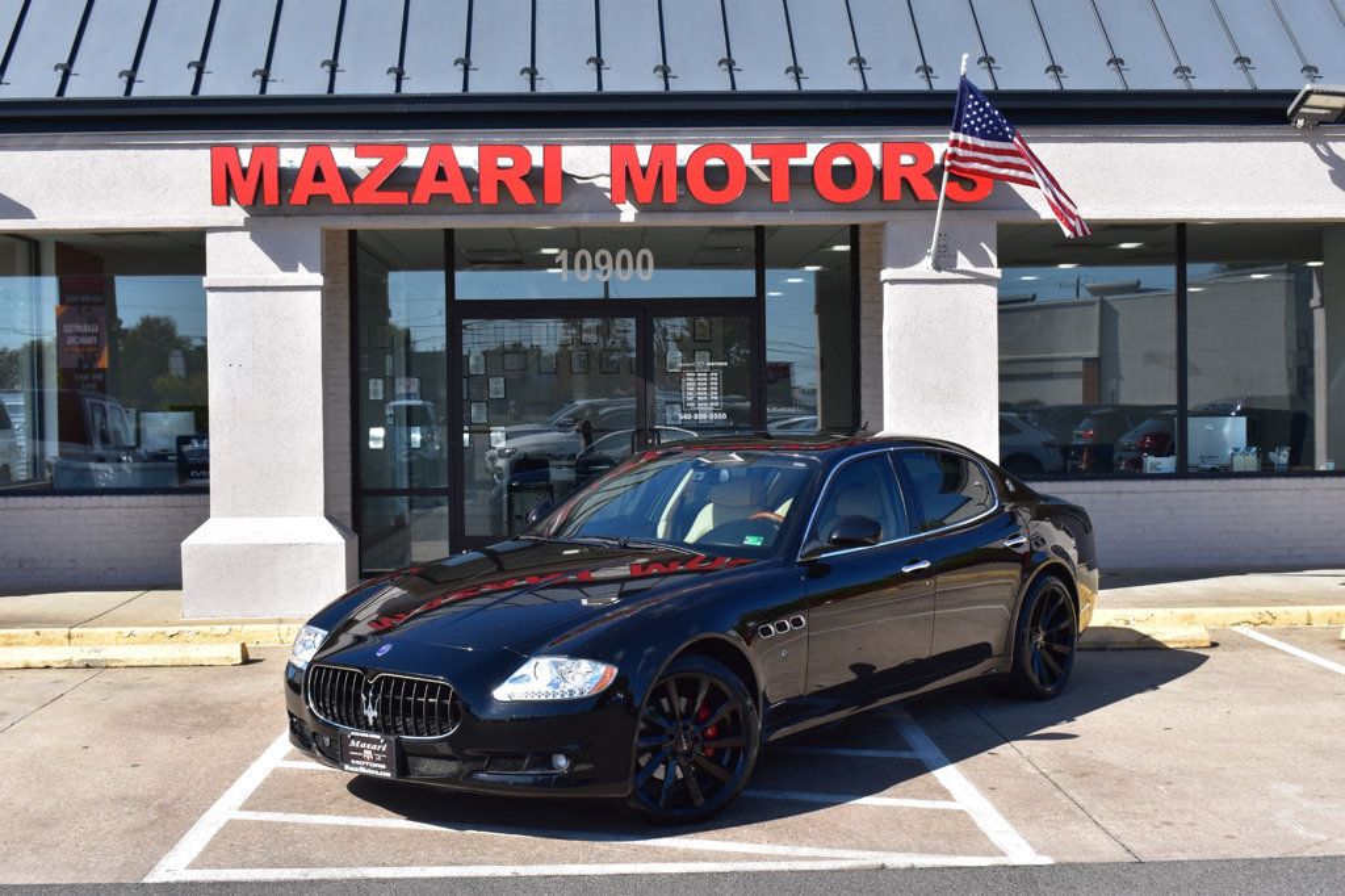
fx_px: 1737
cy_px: 448
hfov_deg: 42.3
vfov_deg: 28.9
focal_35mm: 46
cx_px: 672
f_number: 11
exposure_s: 1/400
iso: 400
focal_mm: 31
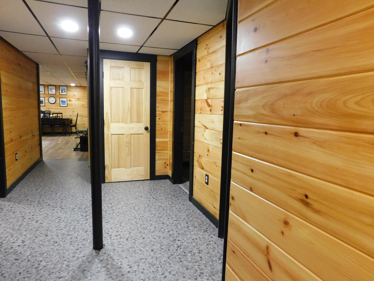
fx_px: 248
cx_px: 187
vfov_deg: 58.9
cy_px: 140
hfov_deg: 73.9
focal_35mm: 23
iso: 800
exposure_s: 1/30
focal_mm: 4
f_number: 3
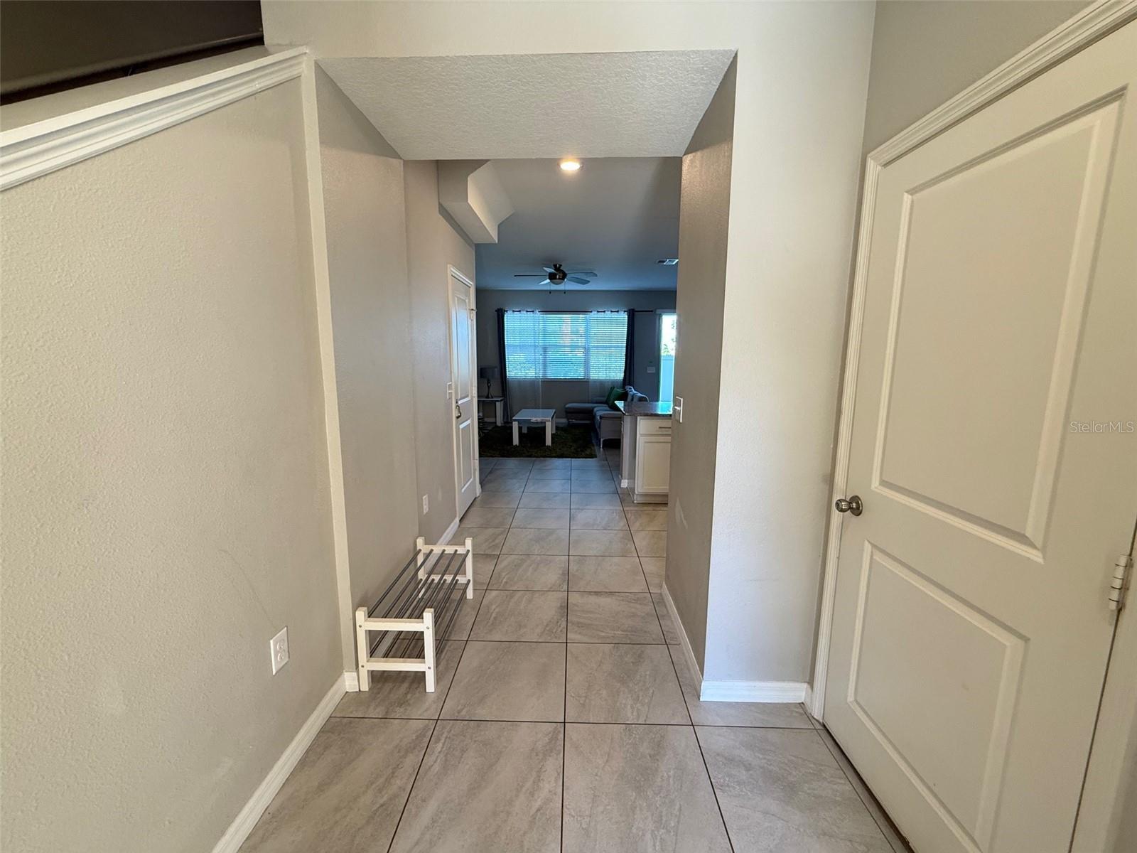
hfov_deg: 102.1
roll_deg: +0.1
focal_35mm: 14
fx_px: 460
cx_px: 568
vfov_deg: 85.7
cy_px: 426
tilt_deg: -8.2
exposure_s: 1/120
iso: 320
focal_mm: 2.22
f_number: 2.2
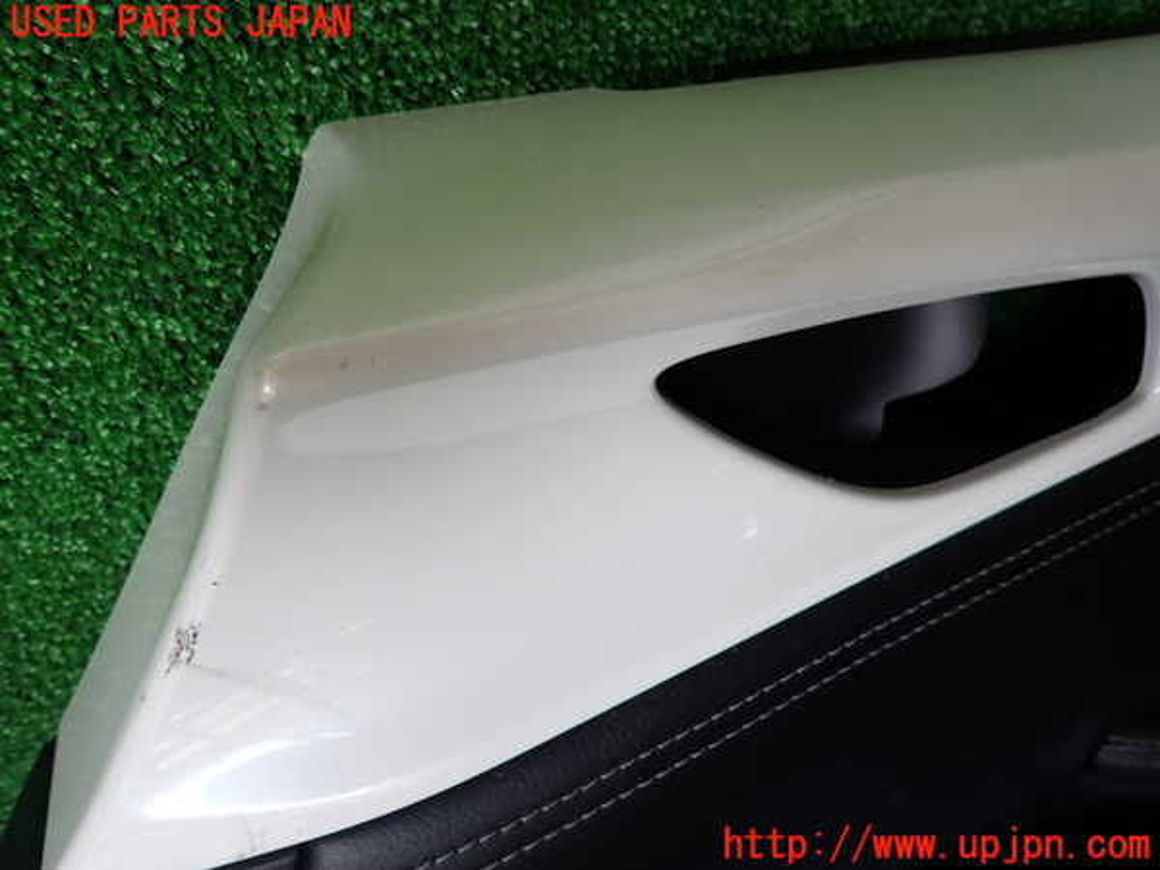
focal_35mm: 25
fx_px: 838
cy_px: 435
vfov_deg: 54.9
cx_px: 580
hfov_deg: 69.4
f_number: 2
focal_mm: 4.5
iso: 100
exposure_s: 1/200
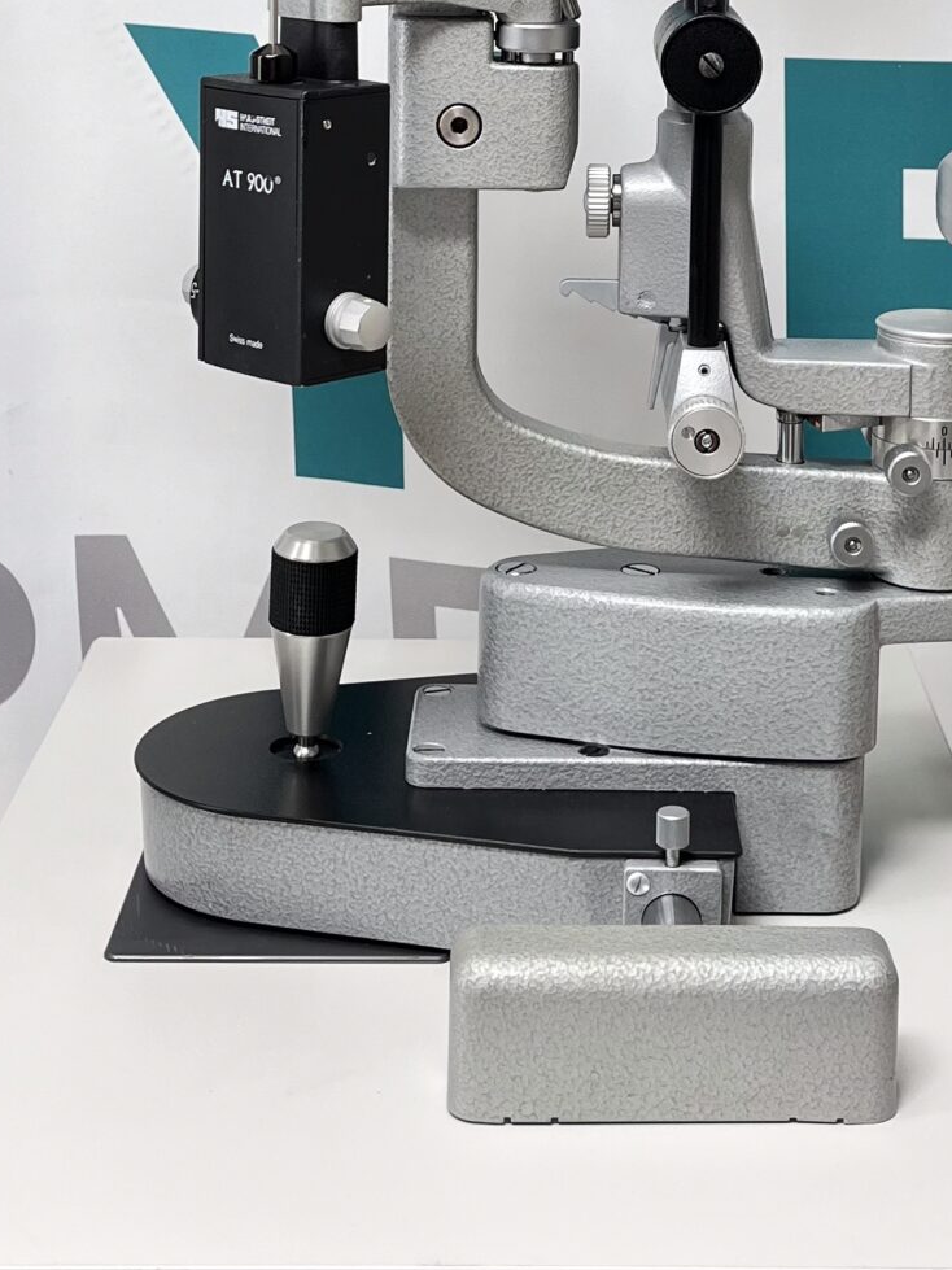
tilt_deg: -7.9
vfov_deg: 27.3
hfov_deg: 21.6
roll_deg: +2.3
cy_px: 60
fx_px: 2494
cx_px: 611
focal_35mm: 68
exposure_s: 1/209
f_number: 1.6
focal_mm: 5.1
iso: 50
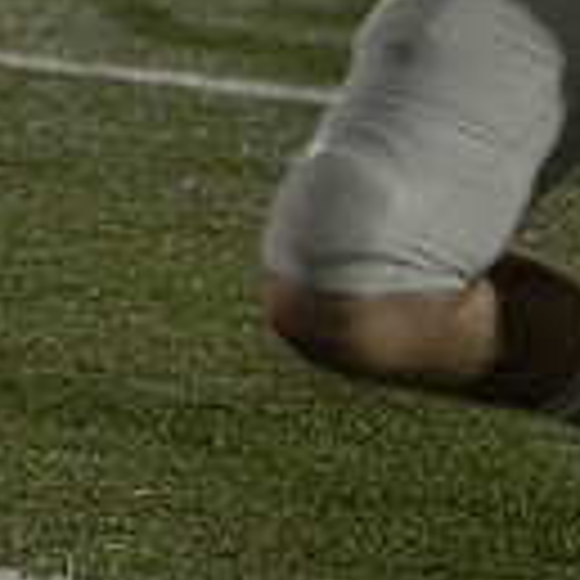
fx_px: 16473
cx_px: -479
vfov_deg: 2.0
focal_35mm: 869
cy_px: -278
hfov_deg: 2.0
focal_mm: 185
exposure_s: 1/1000
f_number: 5.6
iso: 20000
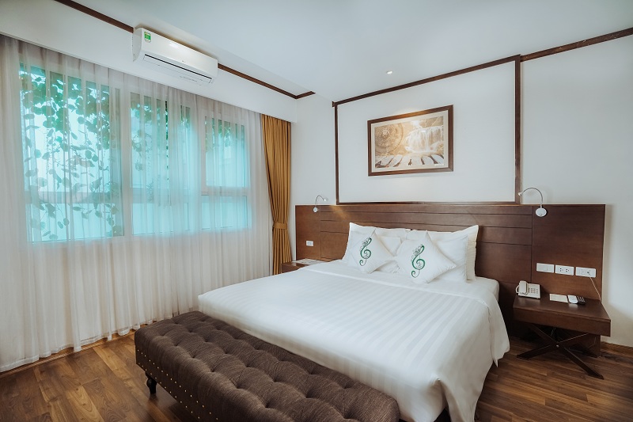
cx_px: 316
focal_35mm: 16
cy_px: 211
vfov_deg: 73.7
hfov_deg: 96.7
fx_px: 281
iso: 1600
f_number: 5.6
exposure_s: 1/100
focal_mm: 16
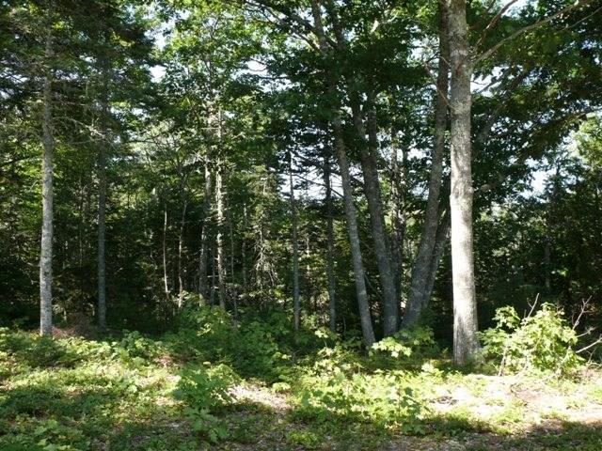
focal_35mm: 35
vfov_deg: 40.7
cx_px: 301
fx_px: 609
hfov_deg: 52.6
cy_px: 226
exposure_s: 1/125
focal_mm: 7.4
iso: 100
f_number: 4
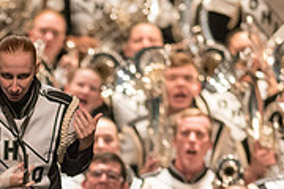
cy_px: 265
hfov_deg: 2.1
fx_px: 7628
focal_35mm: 967
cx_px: -11
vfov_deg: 1.4
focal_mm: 300
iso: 4000
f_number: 2.8
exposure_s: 1/500
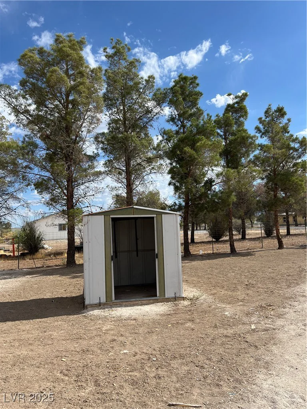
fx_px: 307
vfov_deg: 67.3
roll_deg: +3.8
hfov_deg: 53.1
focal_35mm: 26
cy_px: 204
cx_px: 154
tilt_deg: +3.8
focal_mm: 5.1
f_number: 1.6
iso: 50
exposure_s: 1/4149
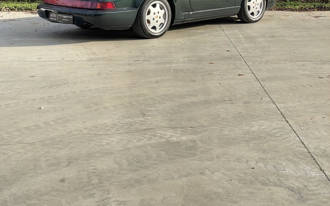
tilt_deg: -5.0
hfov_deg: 27.8
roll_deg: -0.2
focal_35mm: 74
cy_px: 0
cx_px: 164
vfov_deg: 17.2
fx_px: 666
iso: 25
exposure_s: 1/585
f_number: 2
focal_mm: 6
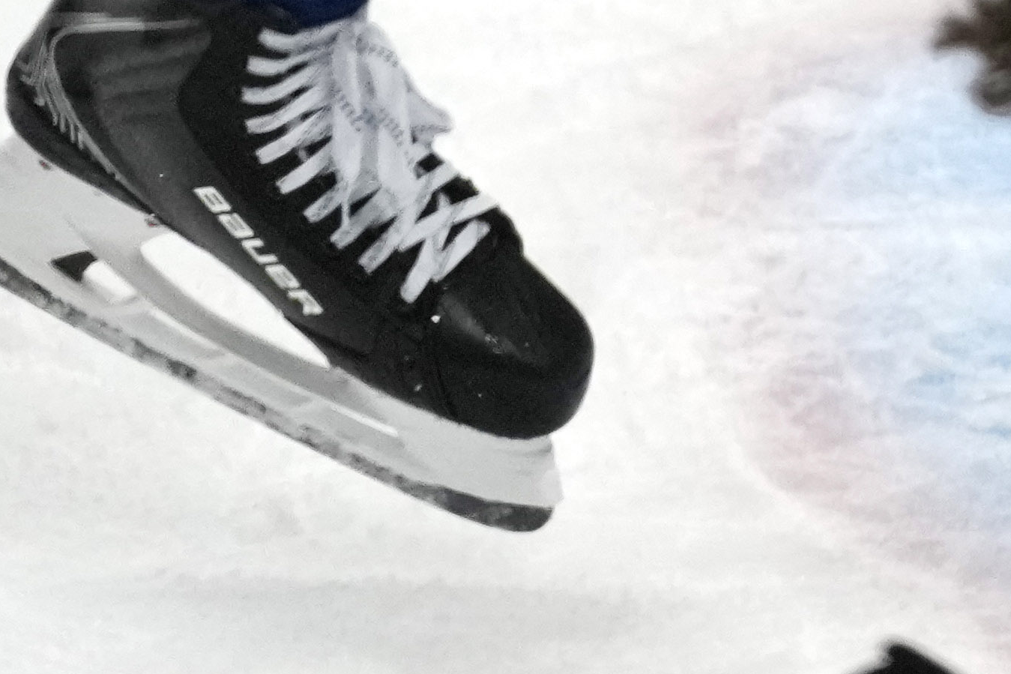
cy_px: -1056
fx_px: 107904
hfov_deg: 0.5
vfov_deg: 0.4
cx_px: 2250
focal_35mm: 3843
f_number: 4
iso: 2000
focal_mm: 600
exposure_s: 1/2000
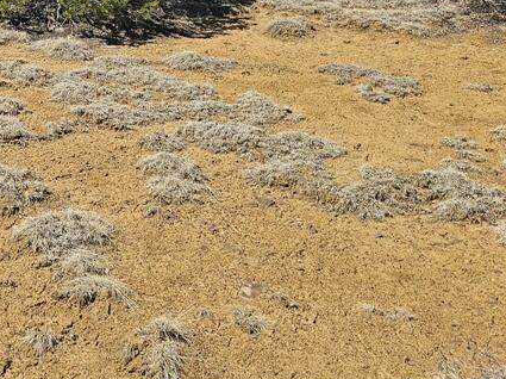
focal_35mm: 65
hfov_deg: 27.3
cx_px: -54
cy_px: -102
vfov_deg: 20.7
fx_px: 949
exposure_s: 1/1000
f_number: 1.7
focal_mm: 6.3
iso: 10
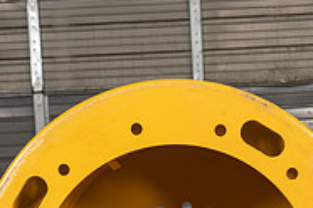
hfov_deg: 13.7
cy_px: 315
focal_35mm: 150
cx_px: 168
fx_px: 1304
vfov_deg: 8.9
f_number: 5.6
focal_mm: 48
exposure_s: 1/100
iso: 800
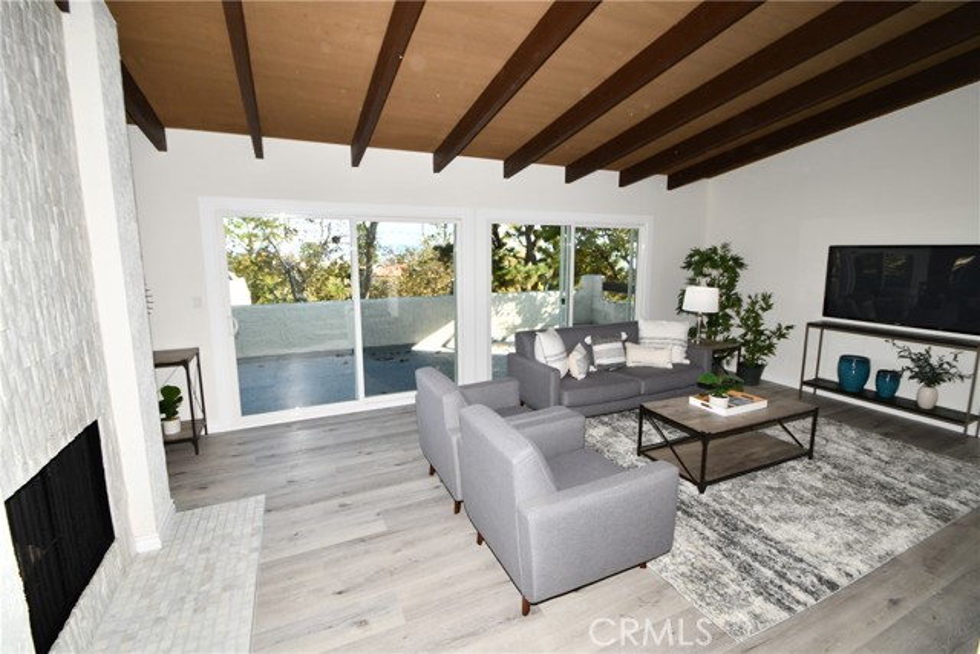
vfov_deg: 77.4
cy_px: 327
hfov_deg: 100.4
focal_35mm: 15
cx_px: 490
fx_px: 408
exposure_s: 1/125
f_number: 5.6
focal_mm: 10
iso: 140
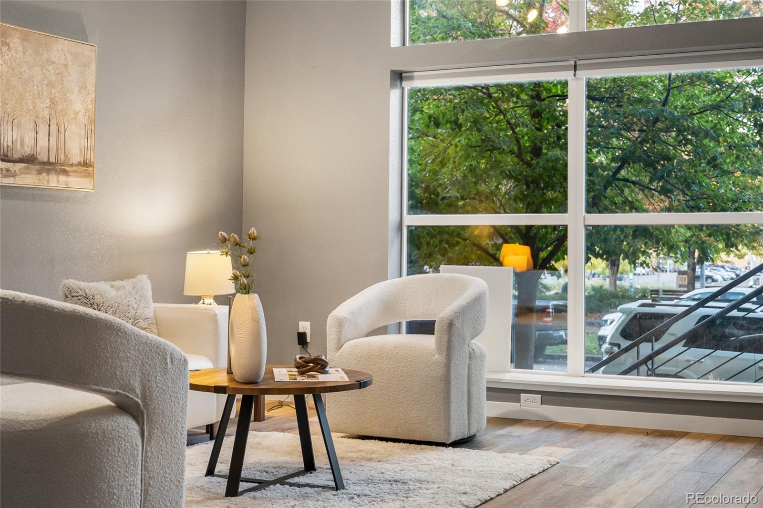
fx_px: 1102
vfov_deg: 26.0
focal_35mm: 52
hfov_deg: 38.2
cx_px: 382
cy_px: 254
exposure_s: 1/25
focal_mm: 35
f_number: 4
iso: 640
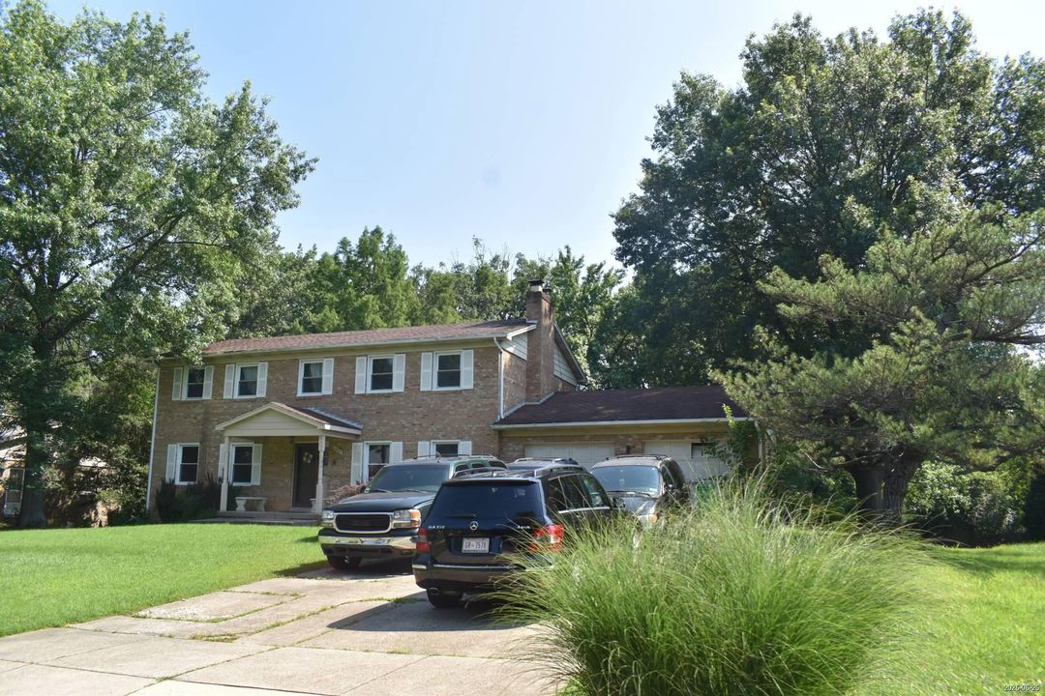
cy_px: 348
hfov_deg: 67.4
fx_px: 784
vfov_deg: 47.9
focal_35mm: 27
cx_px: 522
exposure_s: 1/250
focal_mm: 18
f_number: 8
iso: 180
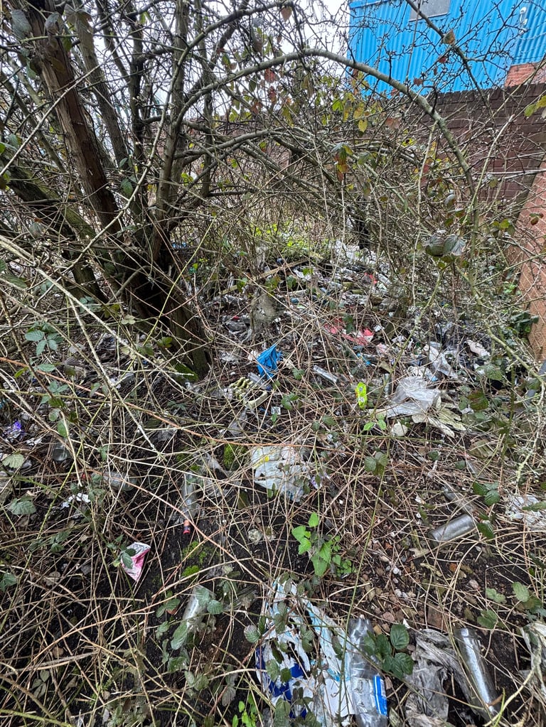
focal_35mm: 14
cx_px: 273
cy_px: 364
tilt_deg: -35.1
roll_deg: +3.3
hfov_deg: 85.7
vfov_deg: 102.0
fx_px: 294
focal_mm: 2.22
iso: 100
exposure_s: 1/99
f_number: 2.2
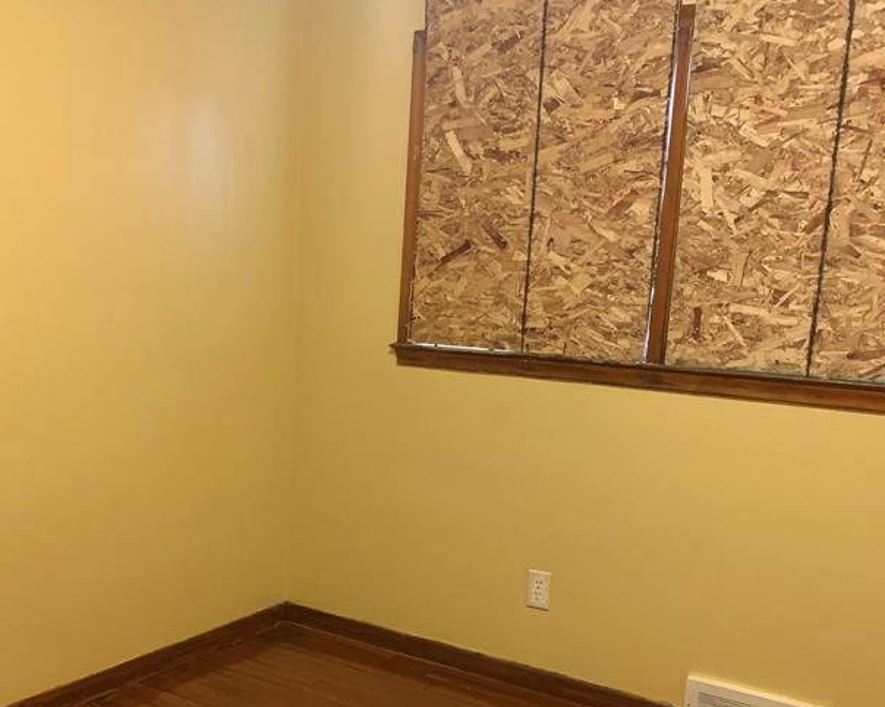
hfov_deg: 42.5
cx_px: 315
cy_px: 501
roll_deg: -1.2
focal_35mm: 43
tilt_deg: -13.6
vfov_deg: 34.4
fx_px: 1126
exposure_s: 1/30
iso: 500
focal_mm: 4.25
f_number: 1.8
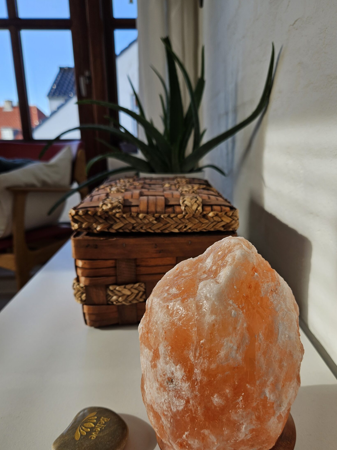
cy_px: 252
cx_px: 197
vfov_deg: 65.1
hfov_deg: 51.1
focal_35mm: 27
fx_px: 350
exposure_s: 1/314
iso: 25
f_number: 1.8
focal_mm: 5.4
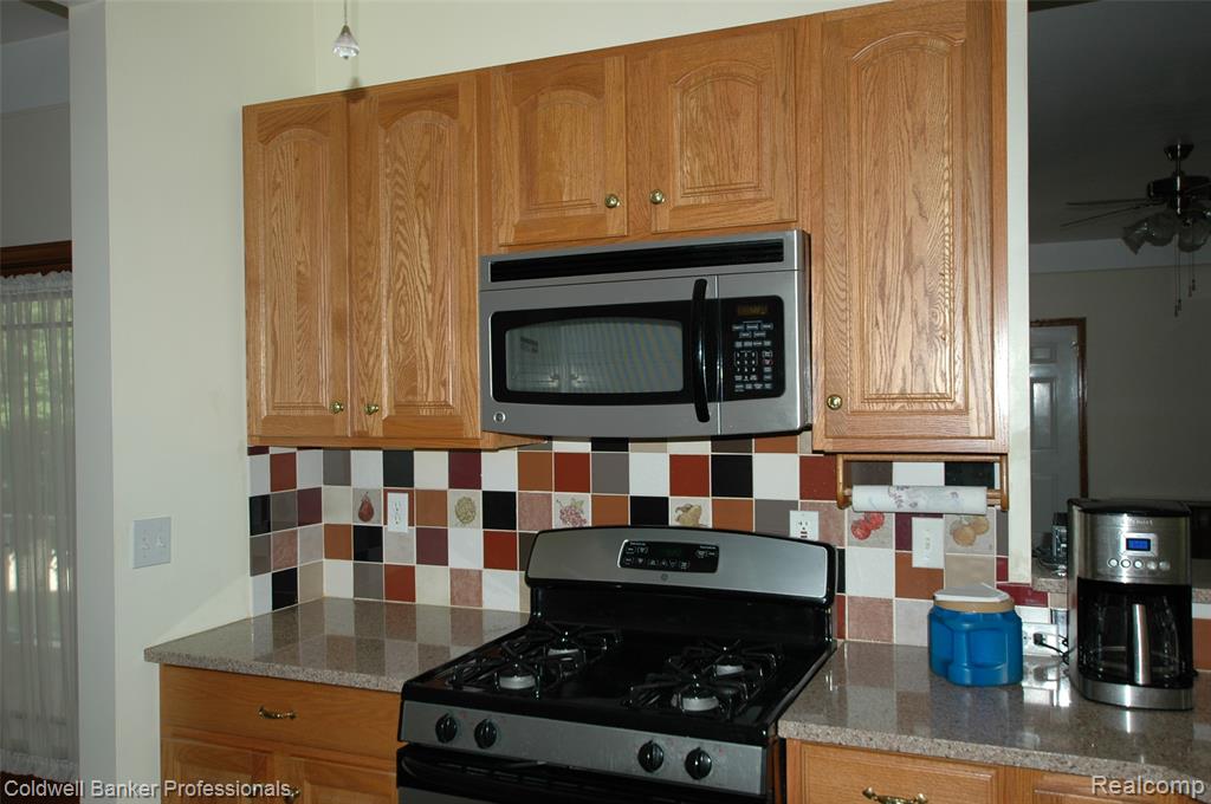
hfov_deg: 62.0
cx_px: 606
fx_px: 1008
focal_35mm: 30
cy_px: 402
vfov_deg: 43.5
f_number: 3.5
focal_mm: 20
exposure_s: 1/60
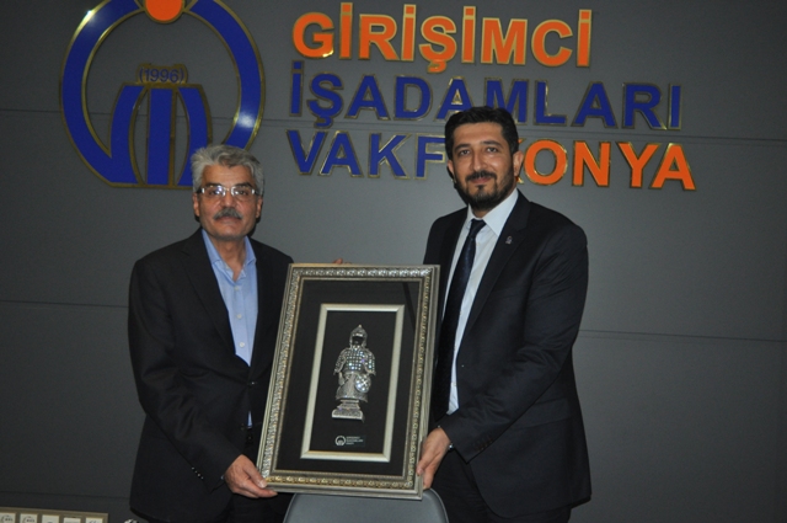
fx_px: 950
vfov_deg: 30.8
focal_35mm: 44
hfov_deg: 45.0
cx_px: 394
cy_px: 262
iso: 800
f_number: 3.8
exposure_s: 1/60
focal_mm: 29
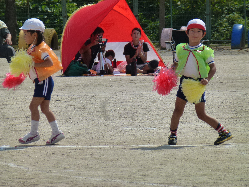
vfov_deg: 3.9
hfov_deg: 5.2
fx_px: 2762
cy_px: 94
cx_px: 124
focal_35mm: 384
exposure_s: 1/800
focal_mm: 68.8
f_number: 5.9
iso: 160
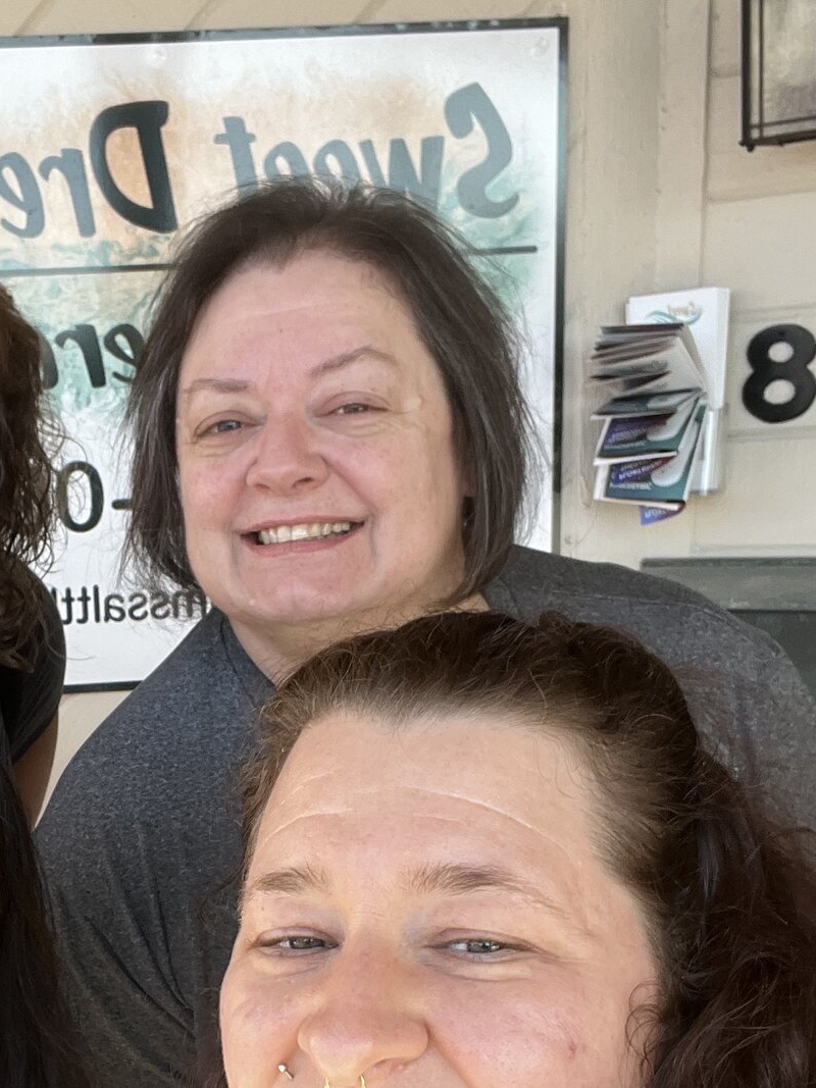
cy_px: 833
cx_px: 133
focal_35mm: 54
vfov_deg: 34.7
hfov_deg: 26.4
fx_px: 1698
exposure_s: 1/121
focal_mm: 2.71
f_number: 2.2
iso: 25
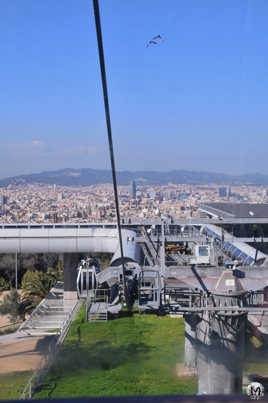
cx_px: 134
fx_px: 670
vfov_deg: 33.4
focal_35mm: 60
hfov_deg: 22.6
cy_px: 202
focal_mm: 40
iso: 220
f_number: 8
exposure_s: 1/250
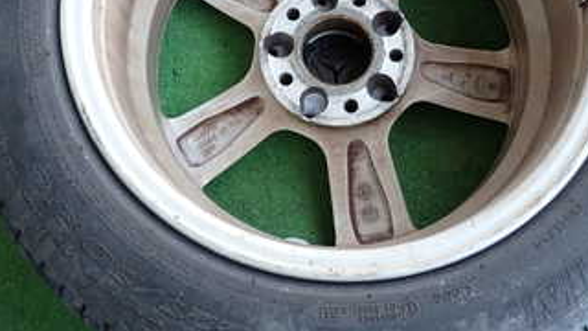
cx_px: 311
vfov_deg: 22.8
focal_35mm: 51
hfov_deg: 40.6
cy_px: 26
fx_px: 795
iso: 125
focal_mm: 4.5
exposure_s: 1/125
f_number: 2
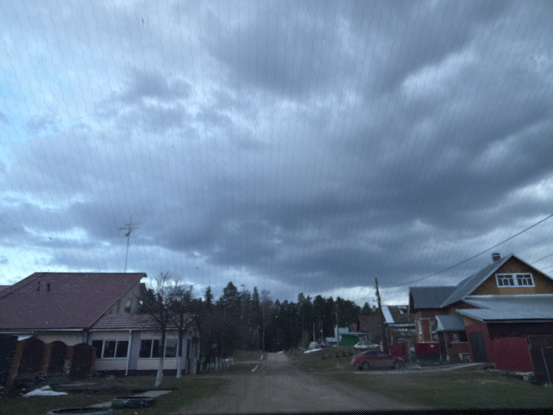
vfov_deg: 54.9
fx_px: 399
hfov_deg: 69.4
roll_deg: -0.7
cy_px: 208
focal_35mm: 25
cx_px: 276
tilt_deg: +17.6
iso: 125
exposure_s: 1/247
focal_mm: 2.22
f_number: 2.2
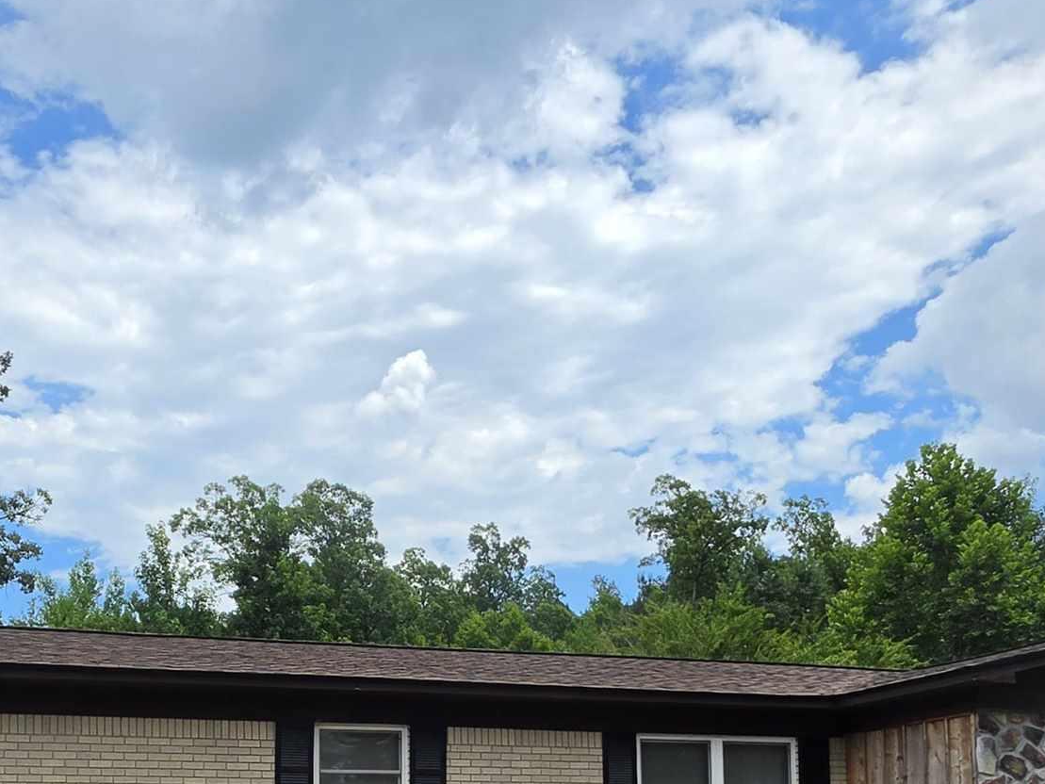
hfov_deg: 50.8
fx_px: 1087
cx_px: 391
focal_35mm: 36
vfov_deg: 35.6
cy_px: 792
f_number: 1.9
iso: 32
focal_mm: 2.2
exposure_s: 1/2049
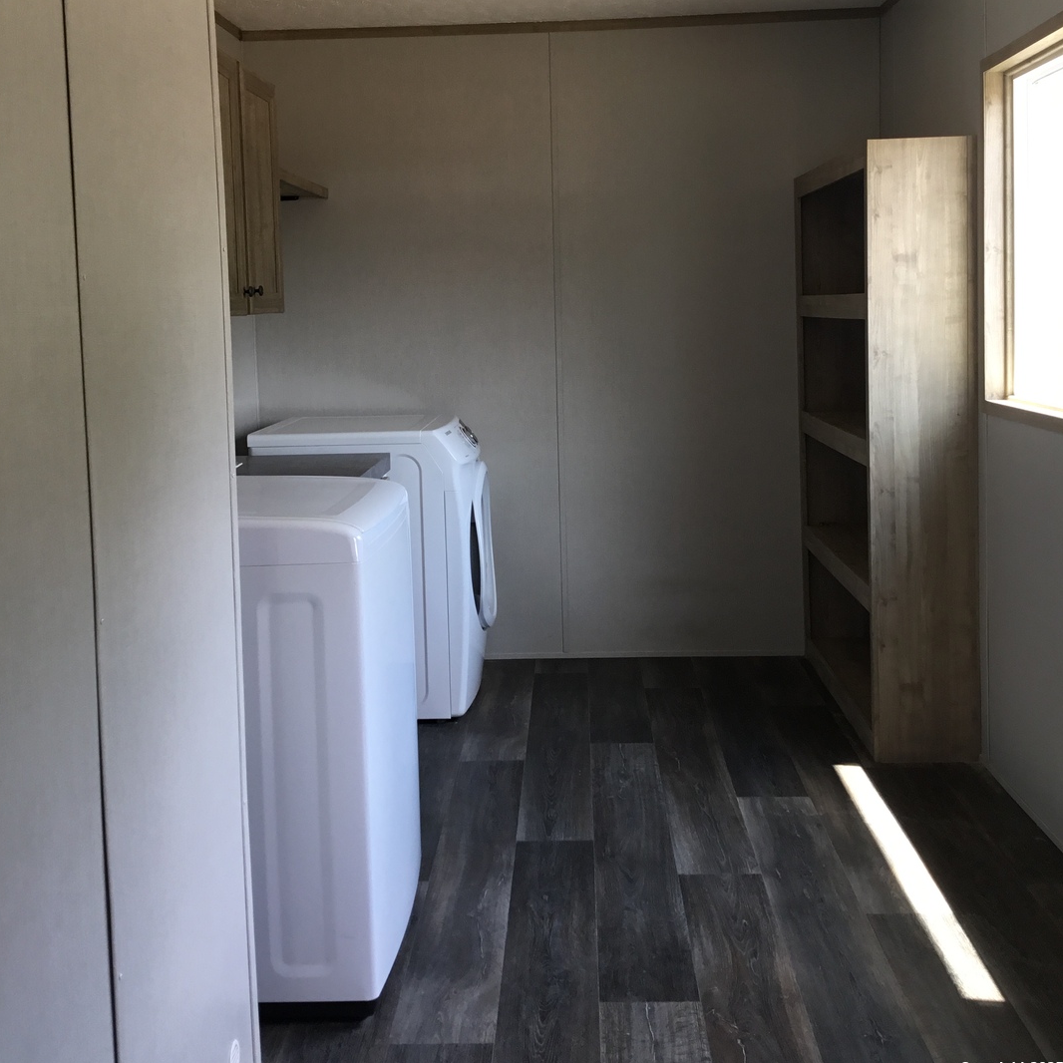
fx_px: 1285
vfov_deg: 44.4
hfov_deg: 44.9
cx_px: 528
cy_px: 373
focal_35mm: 37
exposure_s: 1/60
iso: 32
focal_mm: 3.3
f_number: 2.4
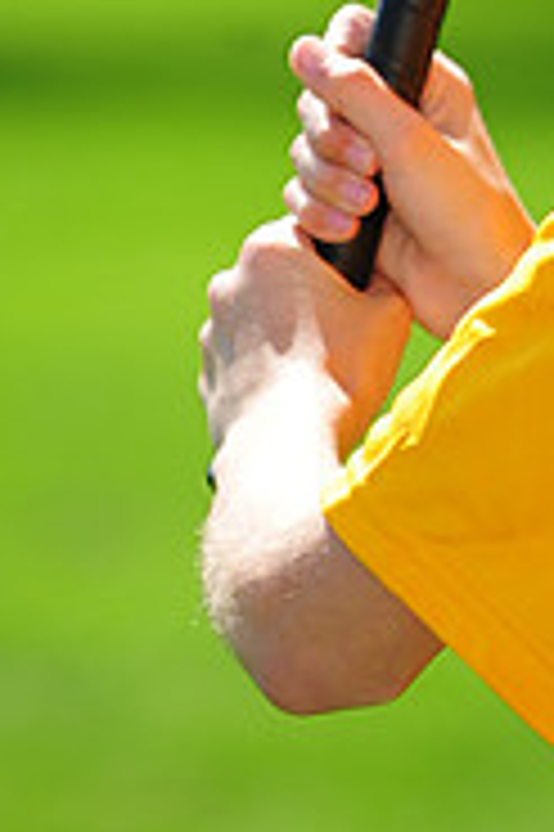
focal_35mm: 627
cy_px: -148
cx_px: 572
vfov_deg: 3.3
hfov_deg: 2.2
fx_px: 14499
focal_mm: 200
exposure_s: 1/1000
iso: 200
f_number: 4.5
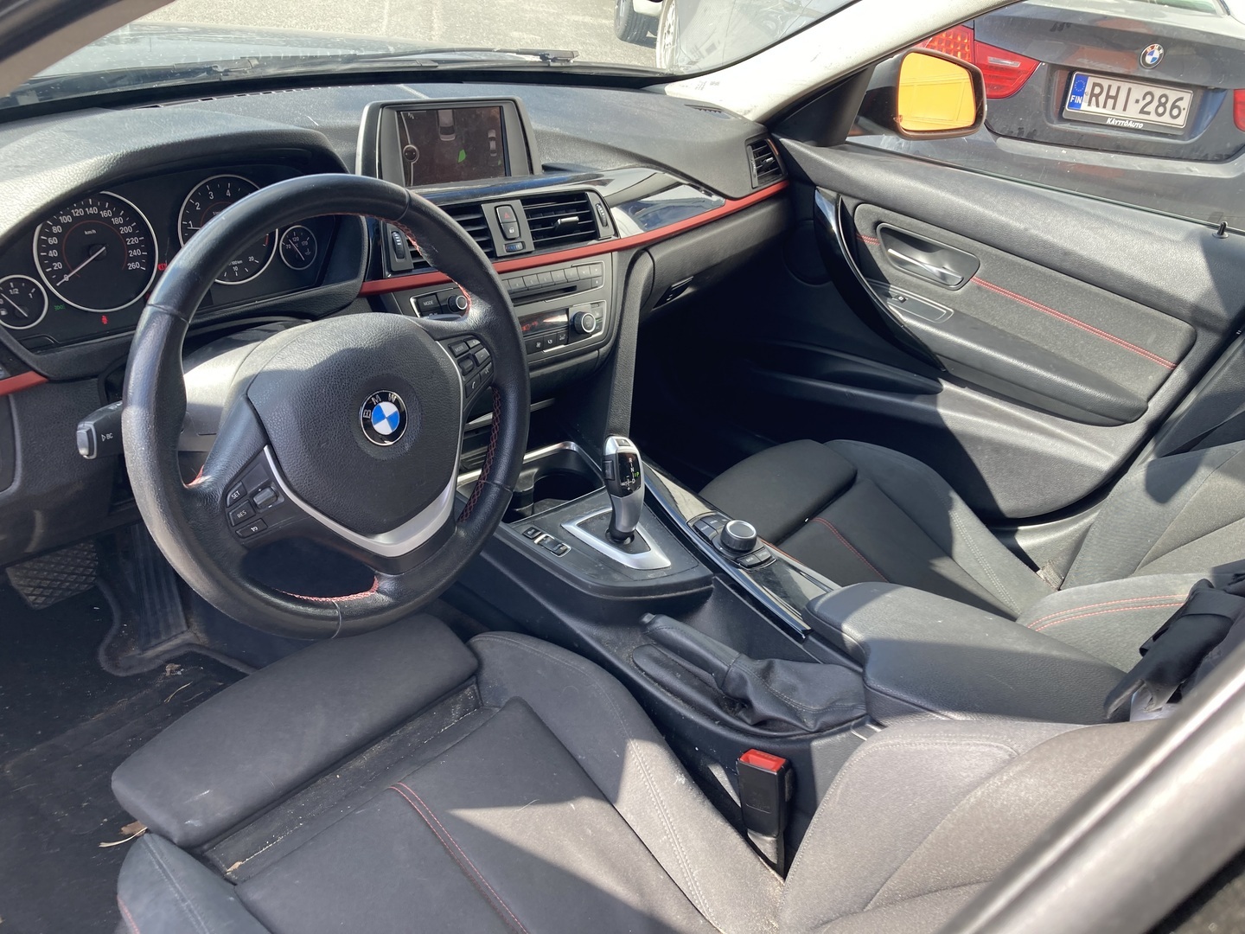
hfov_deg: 63.4
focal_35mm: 28
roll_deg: -8.7
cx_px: 622
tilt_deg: -28.9
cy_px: 467
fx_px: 1007
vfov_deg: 49.7
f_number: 1.8
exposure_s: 1/121
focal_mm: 3.99
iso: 25
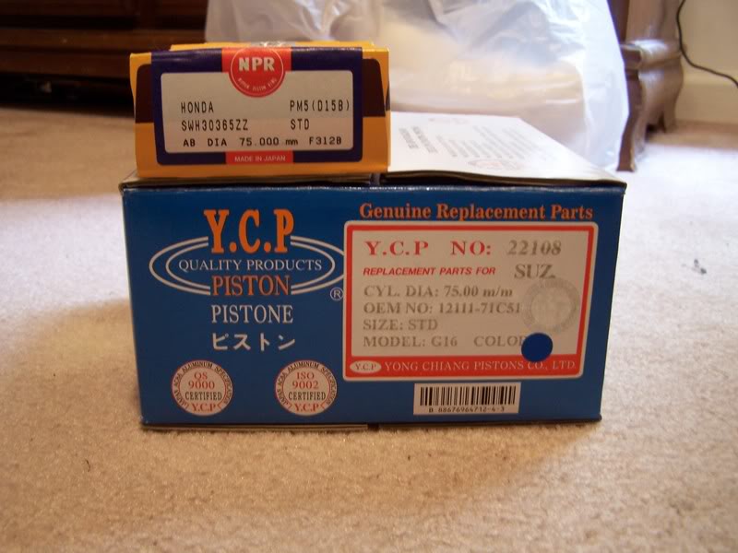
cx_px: 369
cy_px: 276
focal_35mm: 38
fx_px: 810
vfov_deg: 37.7
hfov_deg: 49.0
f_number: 2.8
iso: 140
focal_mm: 6.3
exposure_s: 1/3
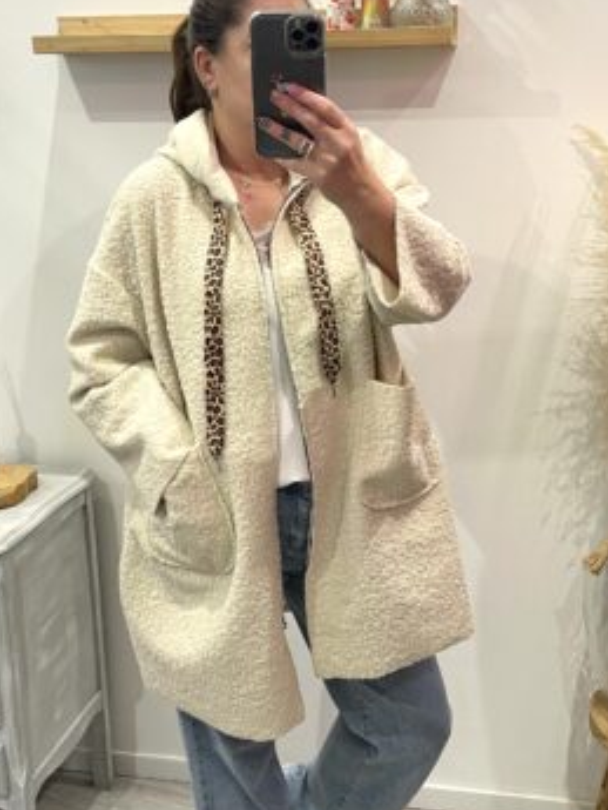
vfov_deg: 61.5
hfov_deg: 48.3
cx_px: 303
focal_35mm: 29
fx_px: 679
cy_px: 446
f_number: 1.6
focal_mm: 5.1
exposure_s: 1/50
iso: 80
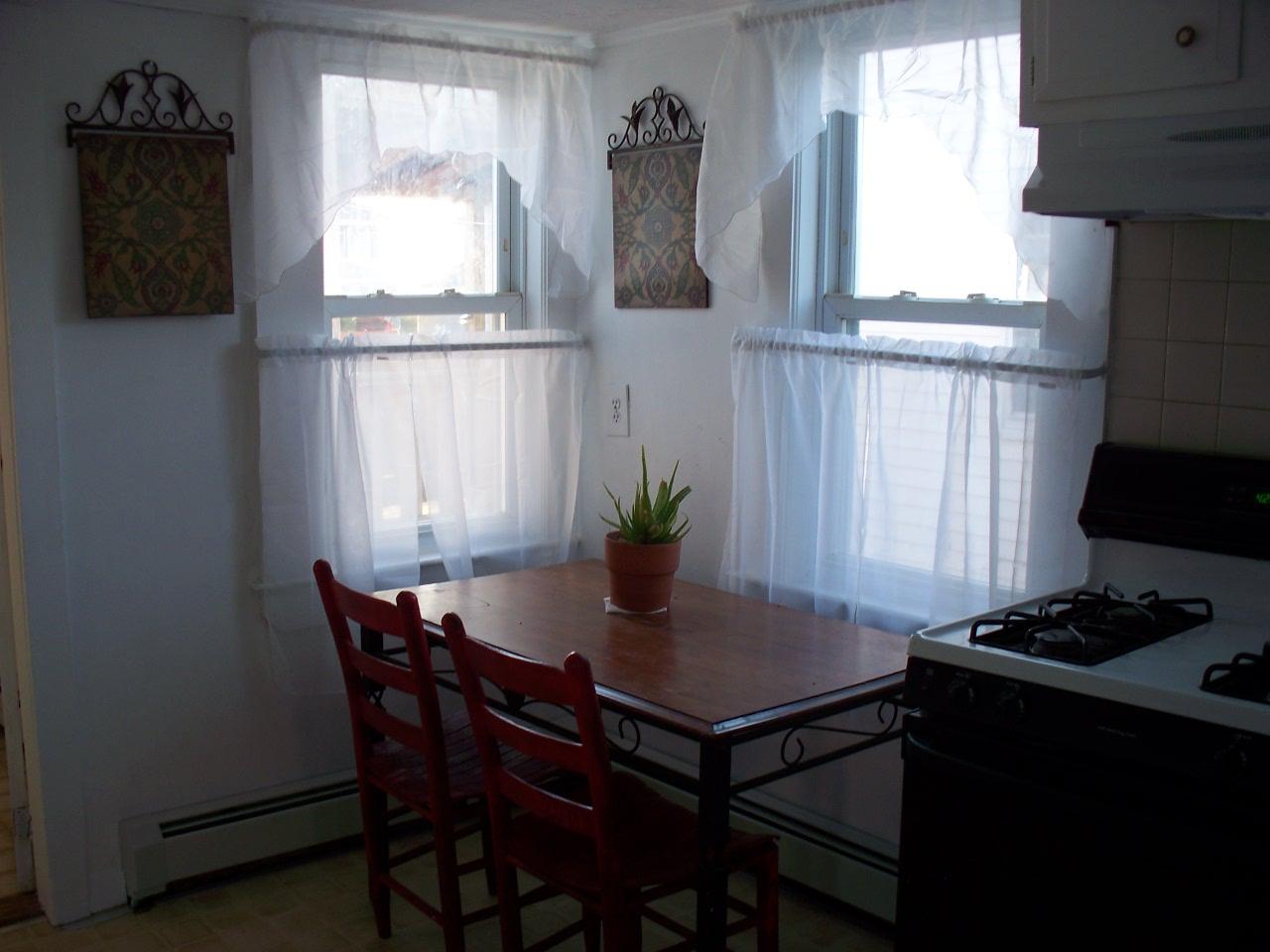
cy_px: 476
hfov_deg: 51.4
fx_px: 1321
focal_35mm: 36
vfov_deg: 39.7
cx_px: 635
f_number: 2.8
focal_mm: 7.54
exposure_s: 1/60
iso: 100
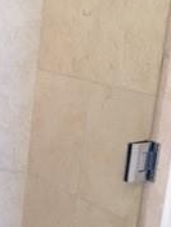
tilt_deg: -17.8
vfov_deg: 18.3
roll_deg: -1.5
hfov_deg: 13.0
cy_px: 214
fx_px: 691
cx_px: -114
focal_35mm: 105
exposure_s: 1/15
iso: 80
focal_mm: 4.15
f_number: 2.2
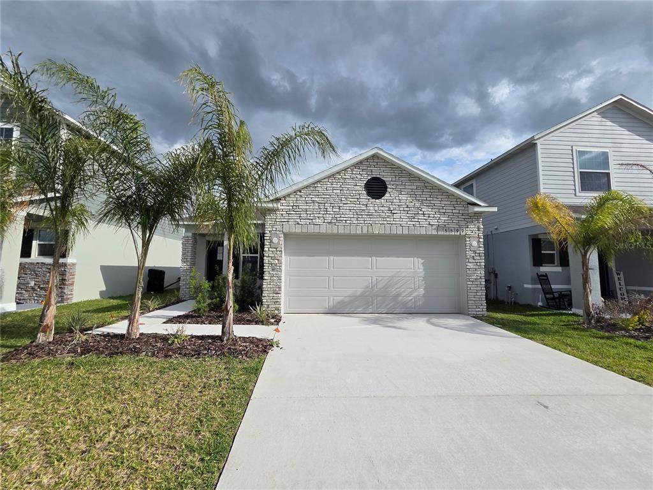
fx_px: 245
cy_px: 245
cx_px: 326
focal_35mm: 13
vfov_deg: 89.9
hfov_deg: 106.2
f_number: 2.2
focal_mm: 2.2
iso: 50
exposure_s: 1/2371
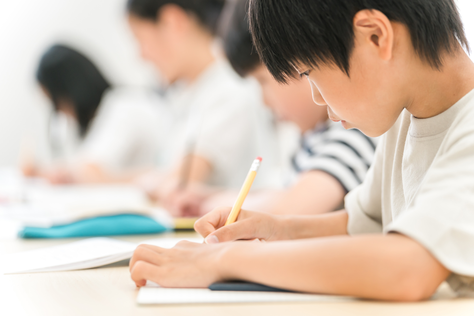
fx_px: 1343
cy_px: 158
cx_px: 237
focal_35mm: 102
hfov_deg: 20.0
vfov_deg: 13.4
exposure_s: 1/250
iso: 320
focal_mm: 102
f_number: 2.8
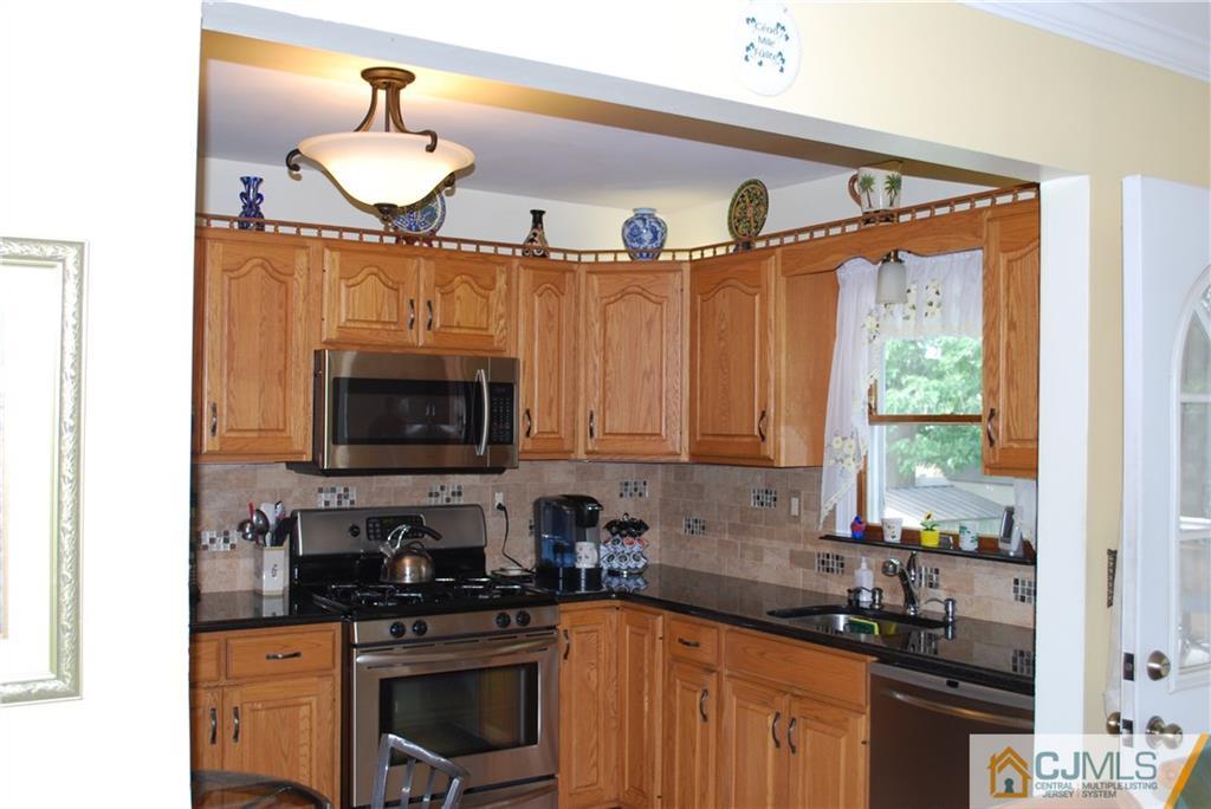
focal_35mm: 36
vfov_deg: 36.9
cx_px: 606
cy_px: 404
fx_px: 1212
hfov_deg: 53.1
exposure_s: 1/60
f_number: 4.2
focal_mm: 24
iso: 200
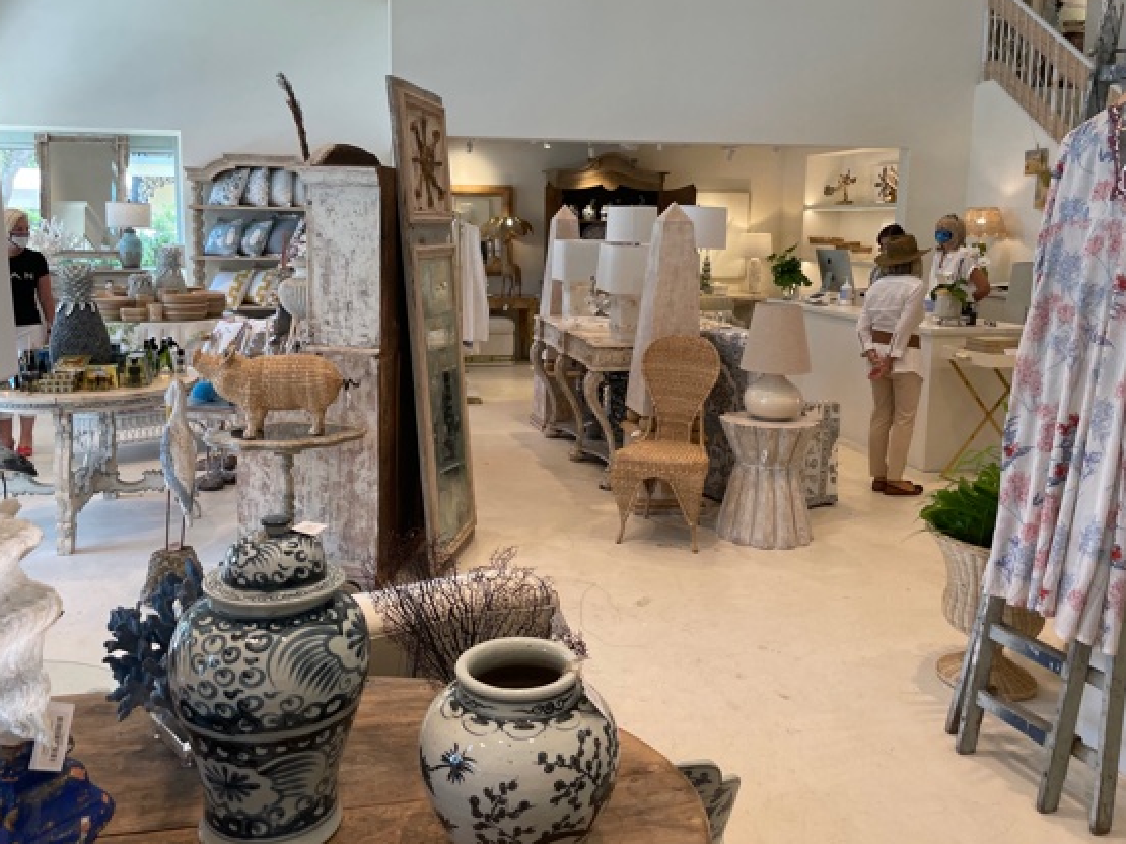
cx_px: 538
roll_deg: -1.2
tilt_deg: -7.6
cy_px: 363
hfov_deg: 59.9
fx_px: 976
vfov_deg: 46.7
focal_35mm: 30
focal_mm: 4.2
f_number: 1.6
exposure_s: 1/120
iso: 40
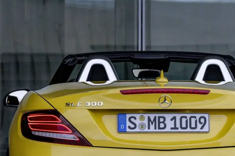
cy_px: 128
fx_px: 1257
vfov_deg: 7.1
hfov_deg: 10.7
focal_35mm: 193
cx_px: 149
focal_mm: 92
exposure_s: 1/100
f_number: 4.5
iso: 100
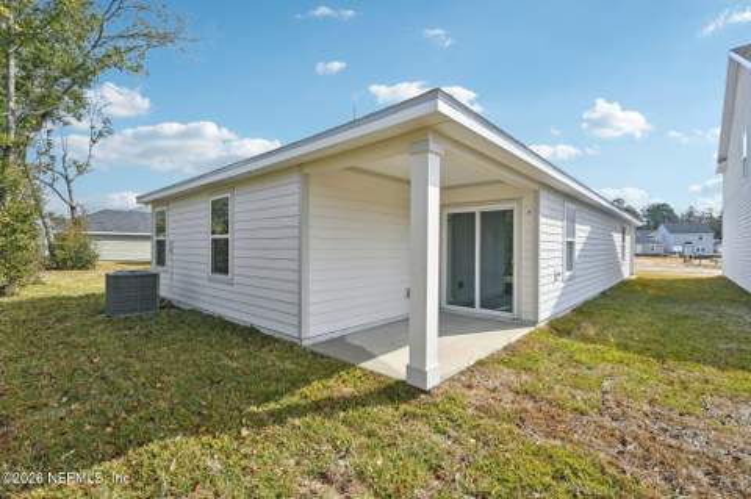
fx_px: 313
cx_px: 376
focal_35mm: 15
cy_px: 250
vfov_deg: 77.2
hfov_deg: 100.4
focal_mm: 10
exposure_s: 1/500
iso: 400
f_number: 8
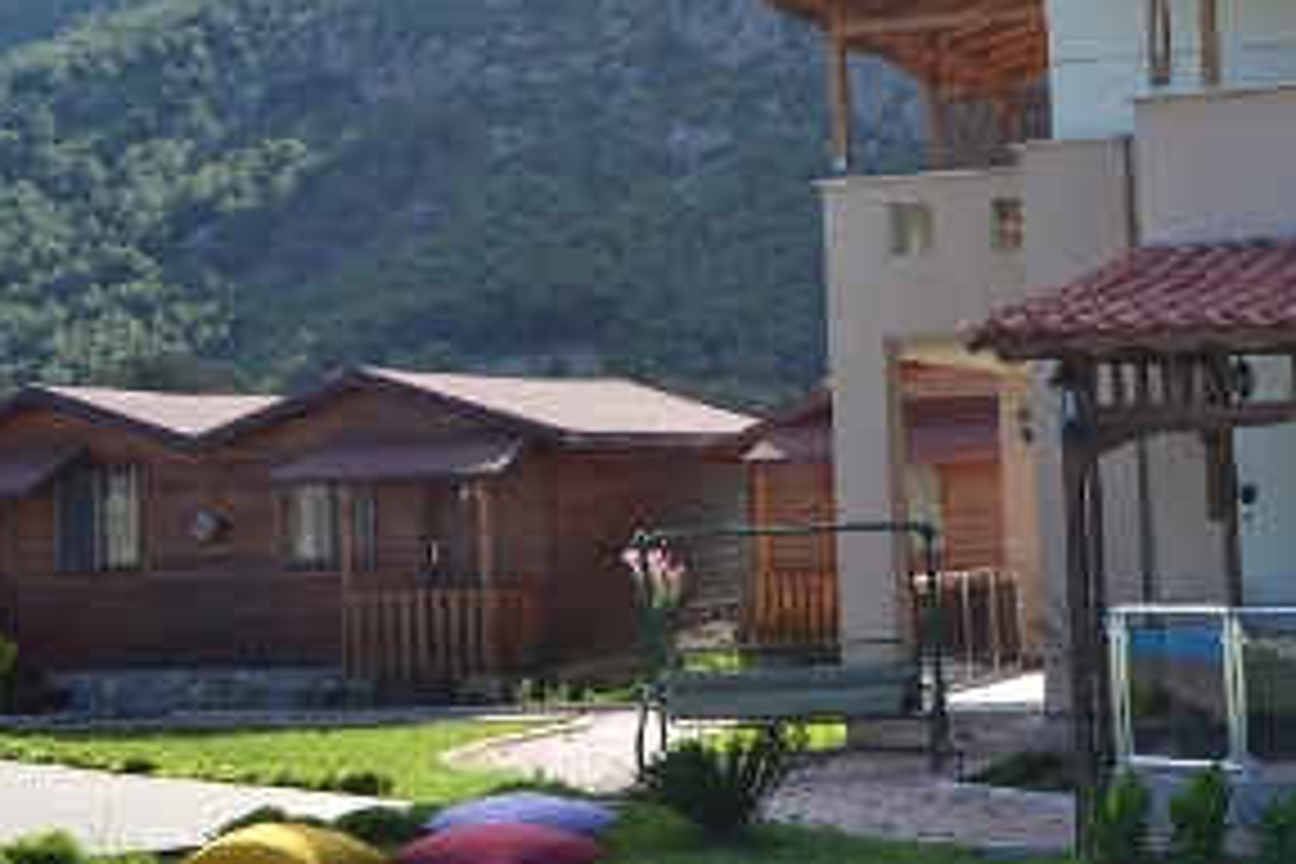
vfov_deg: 16.9
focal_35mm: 80
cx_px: 738
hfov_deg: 25.3
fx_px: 2880
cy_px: 164
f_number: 9
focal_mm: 24
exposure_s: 1/200
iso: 100
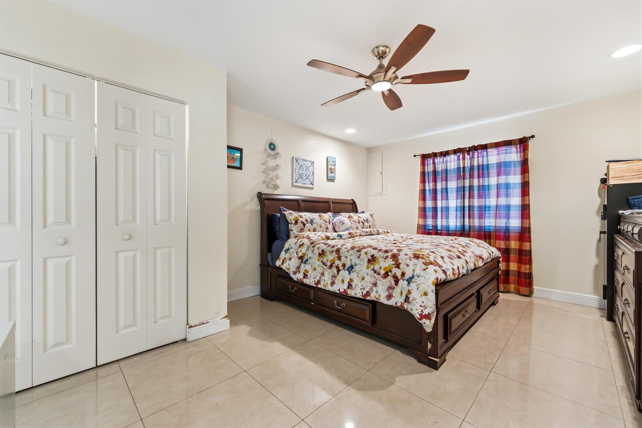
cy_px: 214
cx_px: 321
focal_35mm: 14
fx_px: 250
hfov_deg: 104.3
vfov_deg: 81.2
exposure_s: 4
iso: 250
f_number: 9
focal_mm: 14
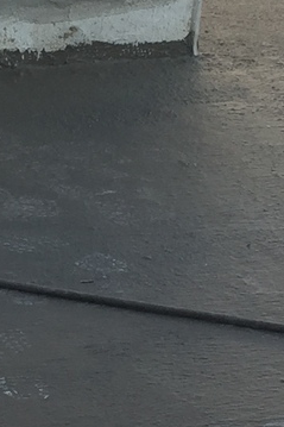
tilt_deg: -25.9
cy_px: 369
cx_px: -31
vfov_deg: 11.9
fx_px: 2037
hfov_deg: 7.9
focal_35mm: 172
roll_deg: -4.7
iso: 32
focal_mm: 4.15
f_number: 2.2
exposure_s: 1/222
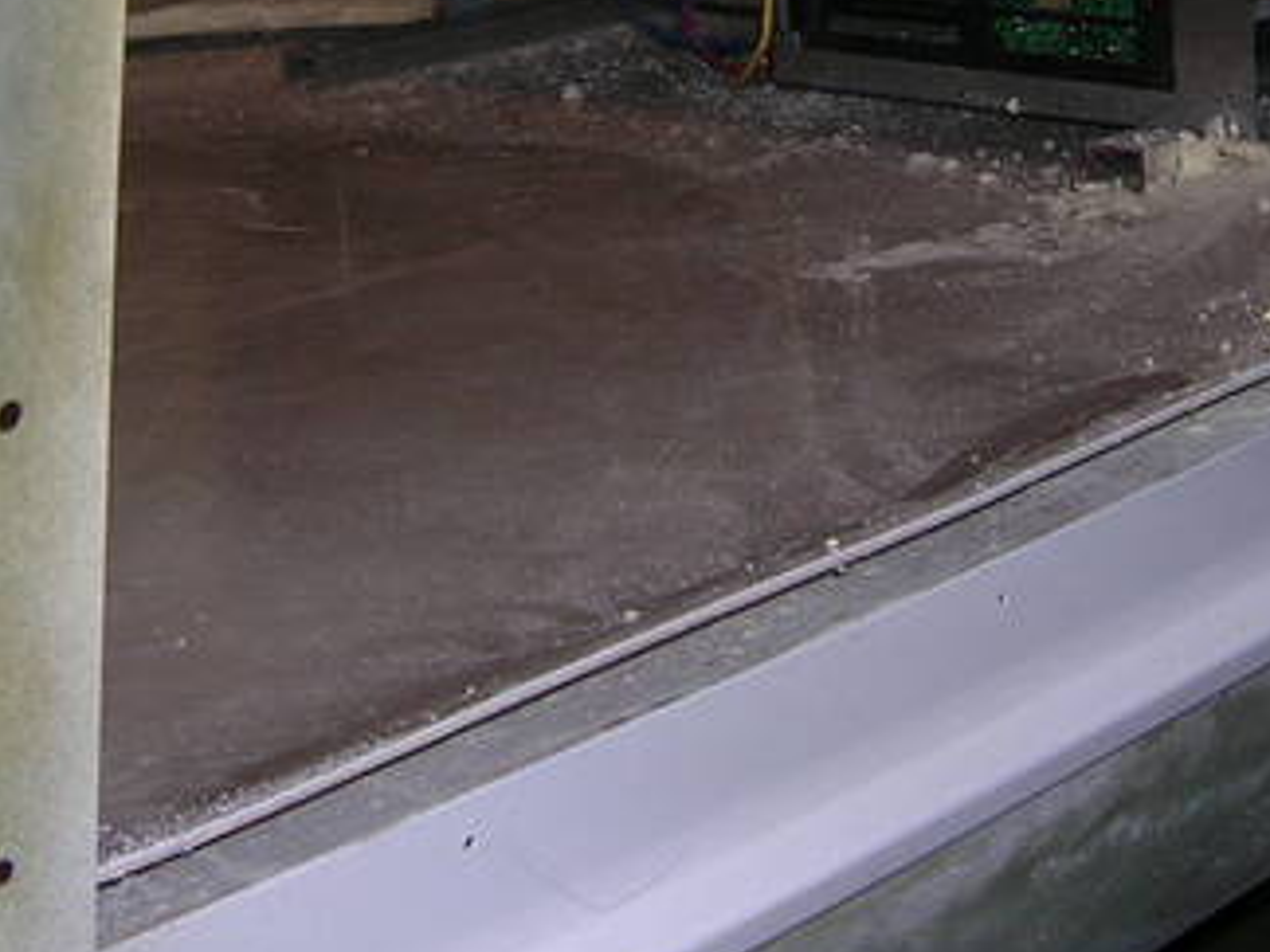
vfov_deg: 17.0
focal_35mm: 85
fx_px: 3119
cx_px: 827
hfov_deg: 22.9
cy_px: 31
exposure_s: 1/60.1
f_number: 2.9
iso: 50
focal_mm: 5.7
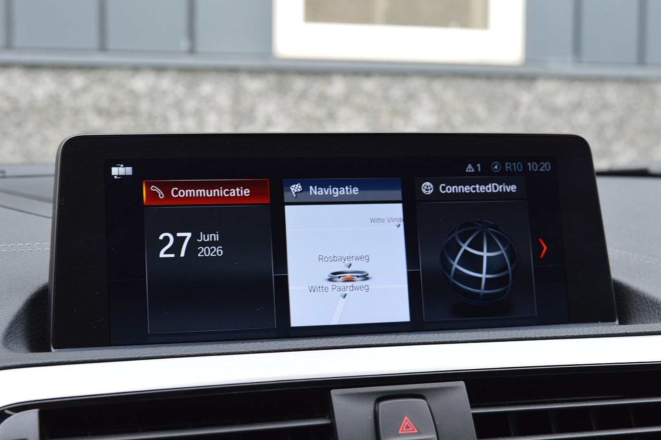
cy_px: 220
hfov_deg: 33.4
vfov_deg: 22.6
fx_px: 1101
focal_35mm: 60
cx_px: 330
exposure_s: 1/80
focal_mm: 40
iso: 400
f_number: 8
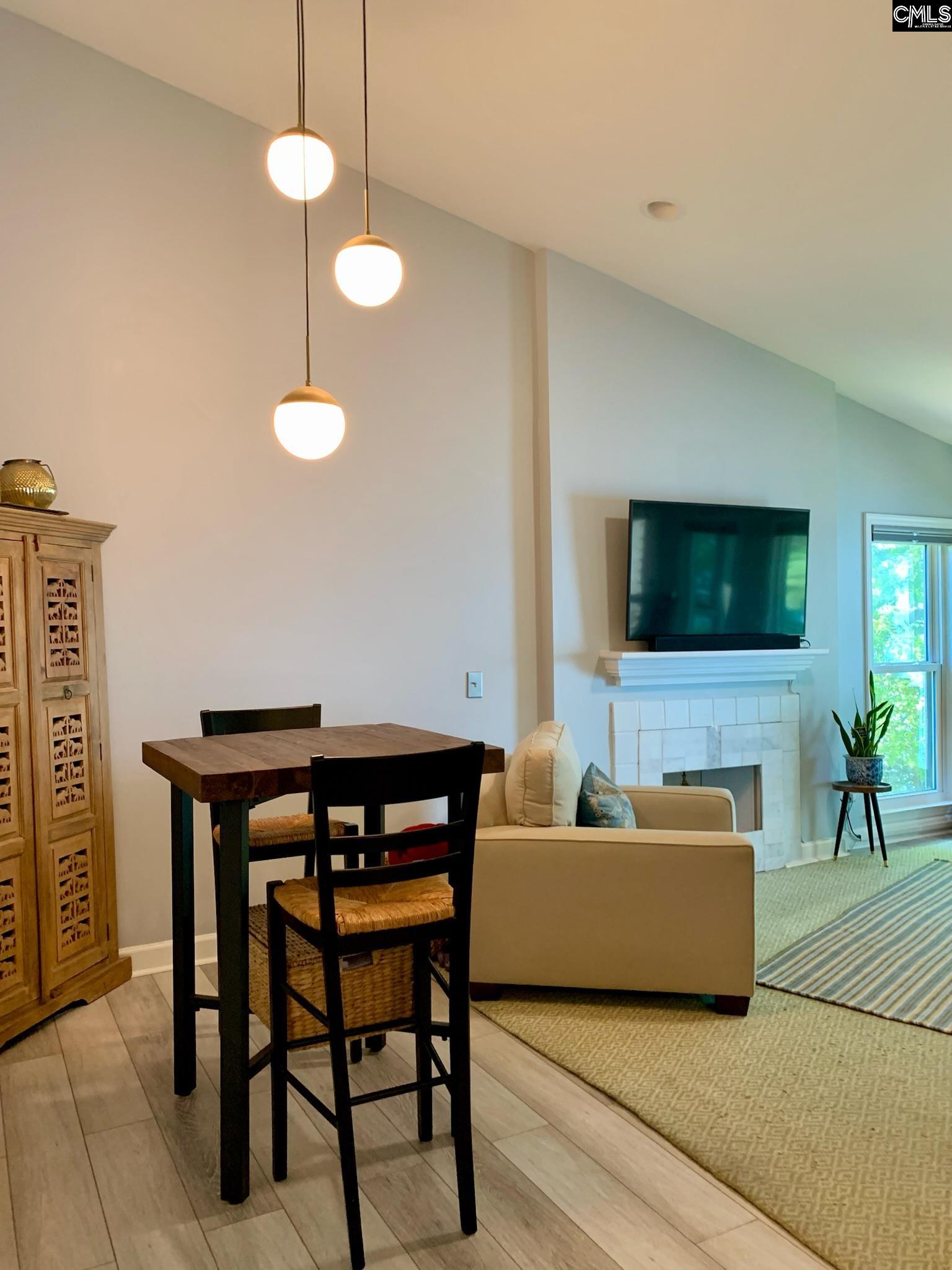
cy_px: 635
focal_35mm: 26
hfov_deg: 53.1
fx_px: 953
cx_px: 476
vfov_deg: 67.3
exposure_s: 1/60
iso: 200
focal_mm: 4.25
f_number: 1.8
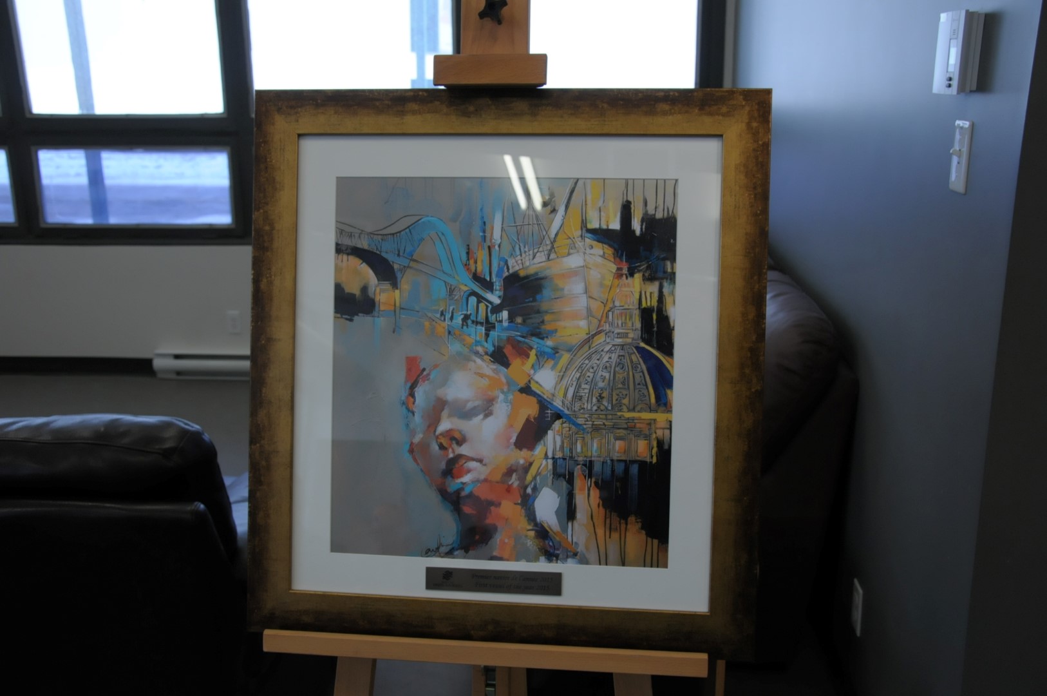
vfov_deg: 36.8
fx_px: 1046
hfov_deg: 53.2
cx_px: 524
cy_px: 348
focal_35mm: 36
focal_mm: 24
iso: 800
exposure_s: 1/125
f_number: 5.6
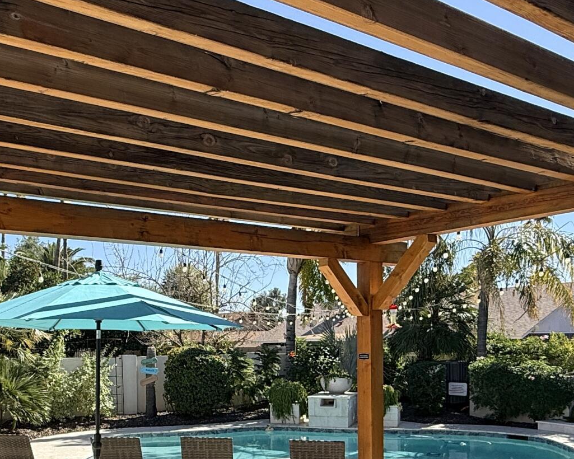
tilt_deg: -1.3
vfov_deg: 36.2
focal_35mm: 40
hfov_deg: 45.1
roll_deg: +0.7
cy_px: 359
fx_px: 680
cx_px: 188
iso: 50
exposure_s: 1/1399
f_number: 2.2
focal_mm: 2.22
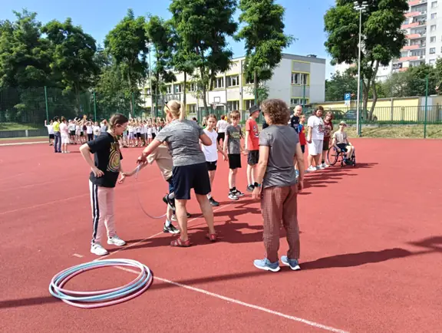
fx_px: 345
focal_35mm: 27
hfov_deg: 65.2
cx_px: 221
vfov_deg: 51.5
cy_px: 166
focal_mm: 3.98
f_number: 1.8
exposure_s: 1/429
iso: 64
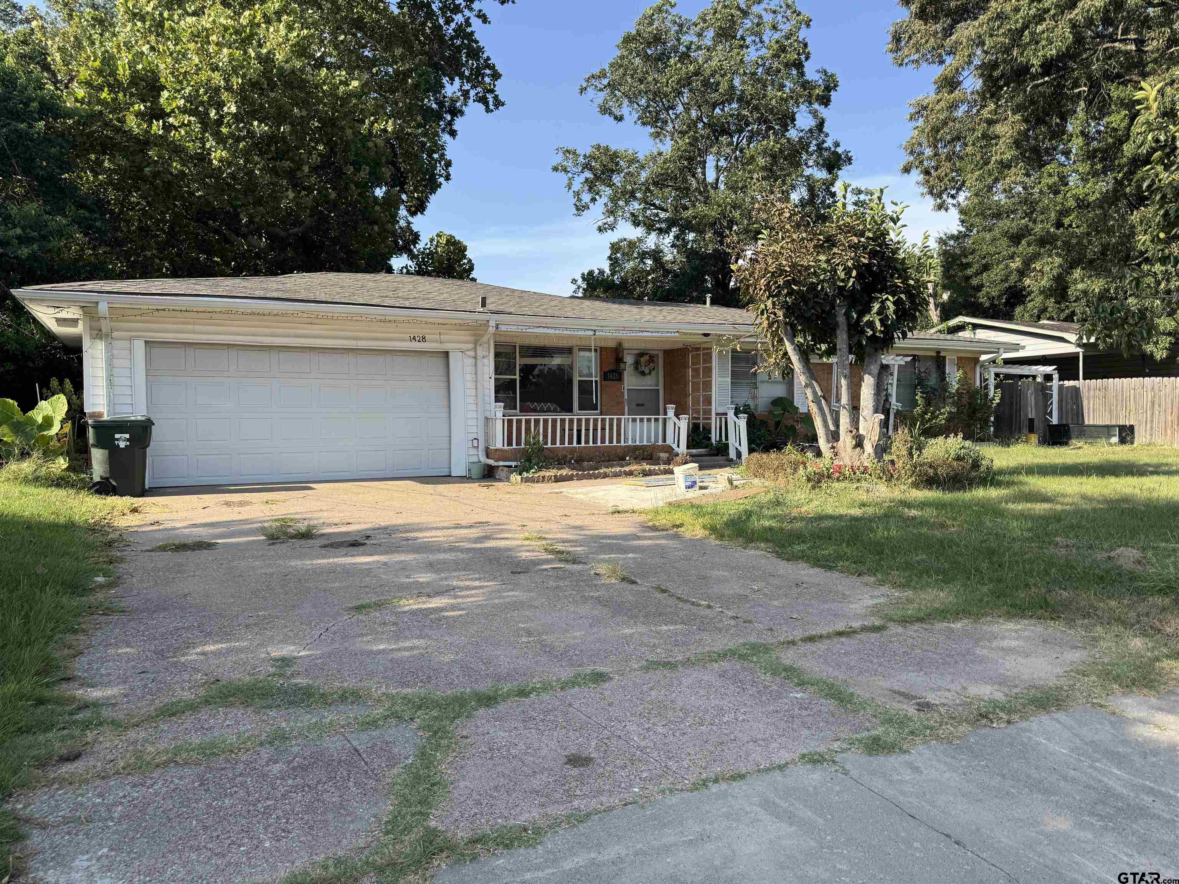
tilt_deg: -2.2
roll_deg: -0.1
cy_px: 442
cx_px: 590
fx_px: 817
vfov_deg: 56.8
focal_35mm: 24
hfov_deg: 71.6
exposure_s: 1/1678
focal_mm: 6.76
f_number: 1.78
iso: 80
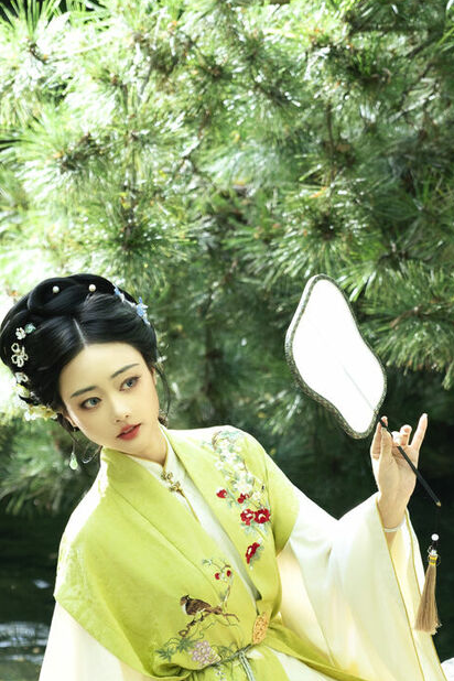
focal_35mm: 252
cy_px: 562
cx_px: 296
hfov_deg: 5.5
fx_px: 4767
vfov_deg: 8.2
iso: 400
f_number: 4
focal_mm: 99
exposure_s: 1/200
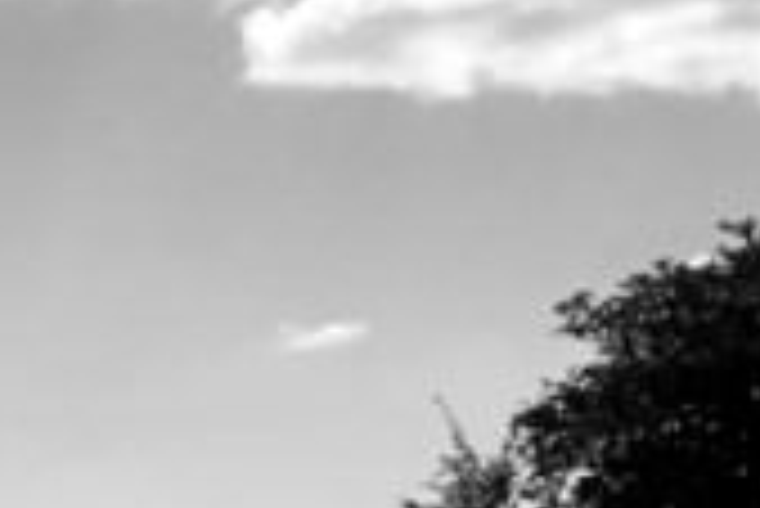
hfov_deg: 8.7
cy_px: 593
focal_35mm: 207
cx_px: -1304
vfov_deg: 6.6
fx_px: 4374
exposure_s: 1/5650
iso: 20
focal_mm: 3.99
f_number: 1.8
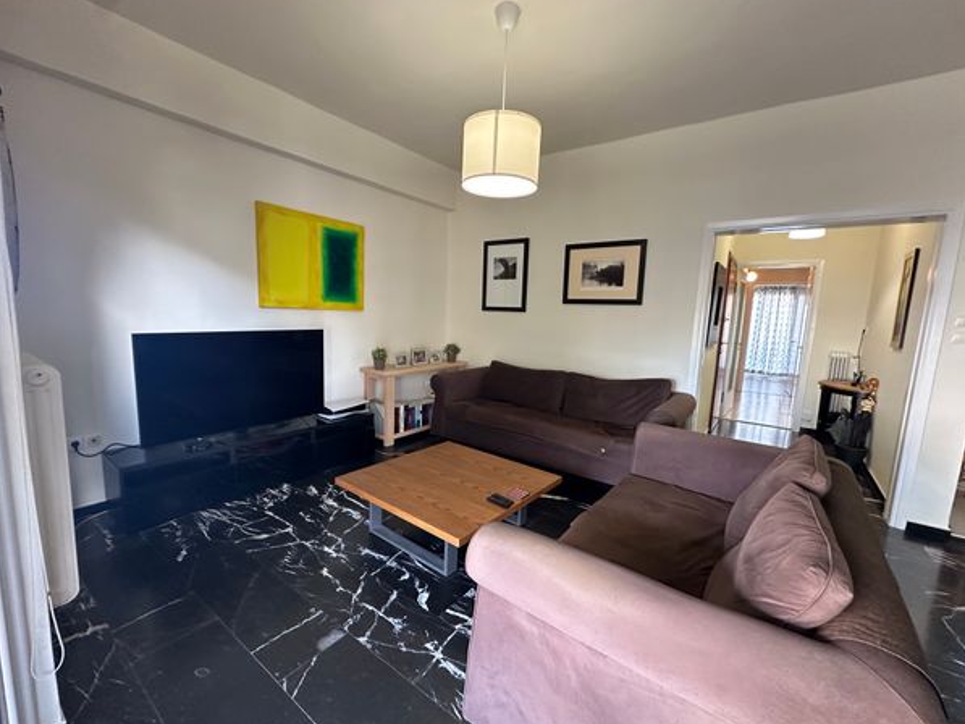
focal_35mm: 15
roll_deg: -2.0
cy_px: 368
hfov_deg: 98.2
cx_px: 478
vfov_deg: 81.8
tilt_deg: -6.6
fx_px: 418
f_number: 2.2
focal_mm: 2.22
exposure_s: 1/50
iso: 400
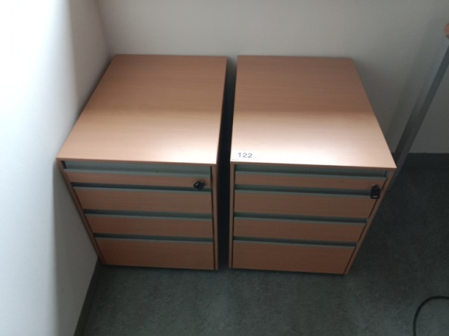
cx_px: 224
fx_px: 350
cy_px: 168
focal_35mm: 27
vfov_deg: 51.4
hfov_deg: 65.3
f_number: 2.2
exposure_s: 1/25
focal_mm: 3.65
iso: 514
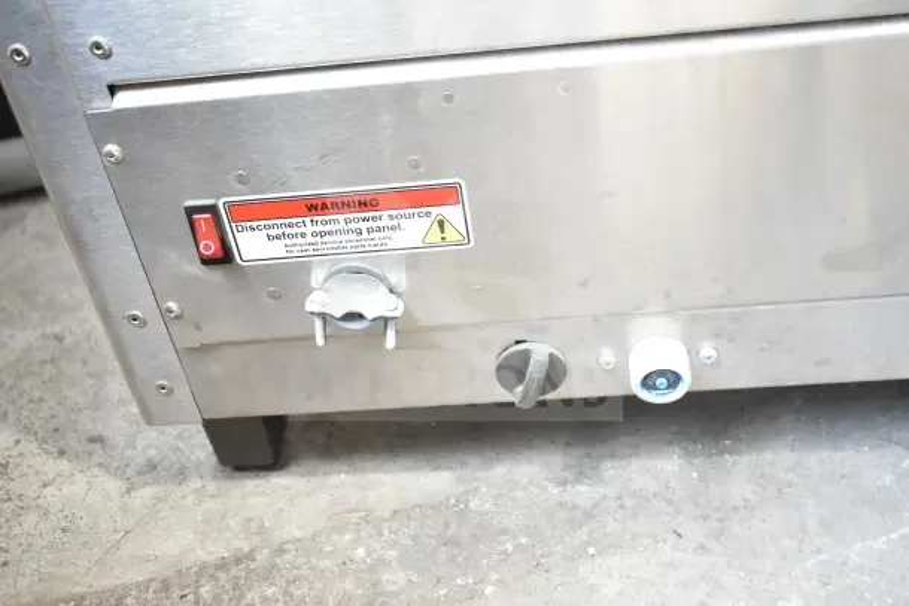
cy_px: 303
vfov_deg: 29.9
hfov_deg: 43.6
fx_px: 1136
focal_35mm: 45
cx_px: 454
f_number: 4.2
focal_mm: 30
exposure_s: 1/50
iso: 1250
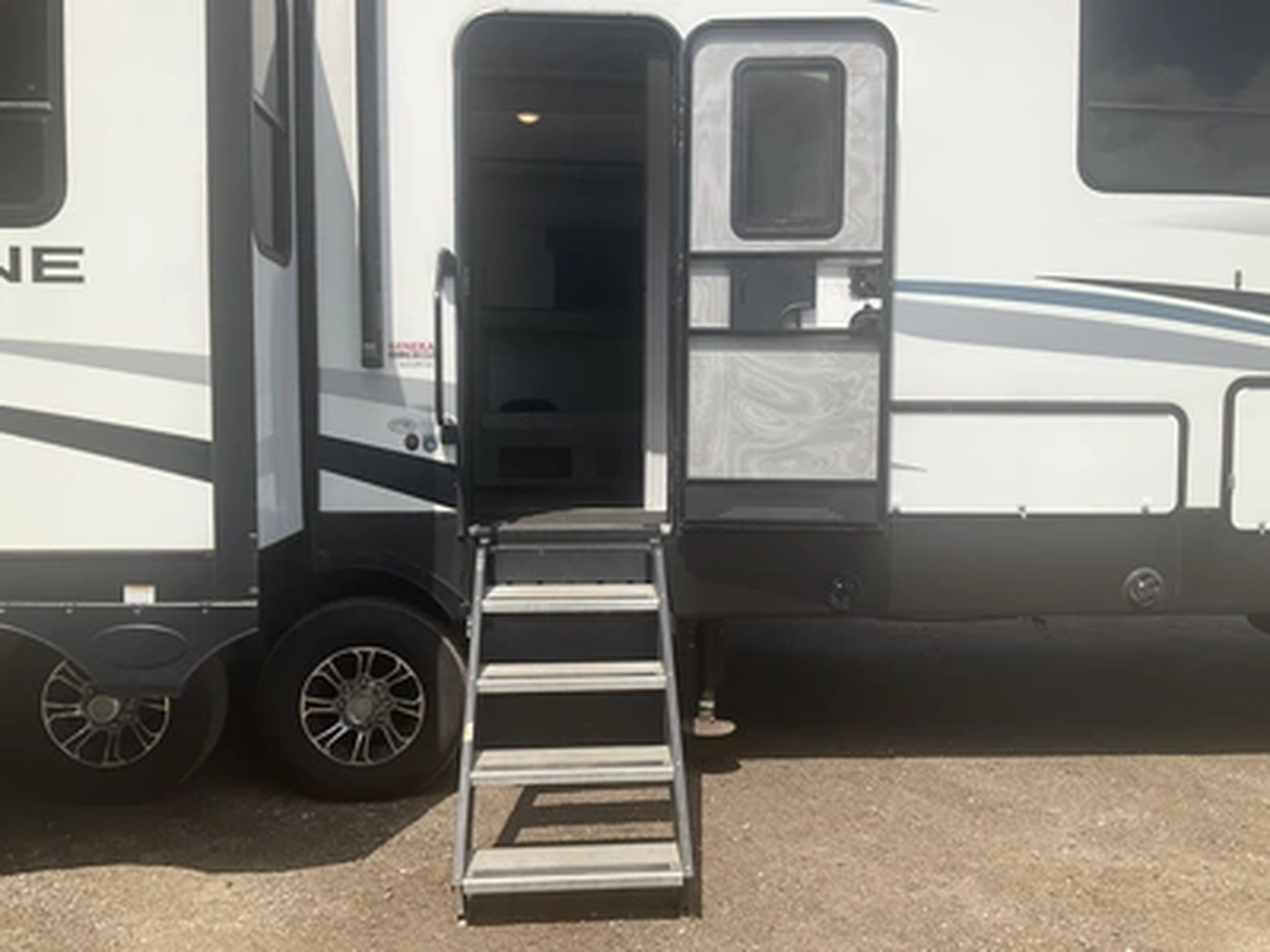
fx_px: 1064
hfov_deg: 61.7
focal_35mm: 29
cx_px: 635
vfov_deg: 48.2
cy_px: 476
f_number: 1.8
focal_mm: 3
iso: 25
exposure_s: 1/2320
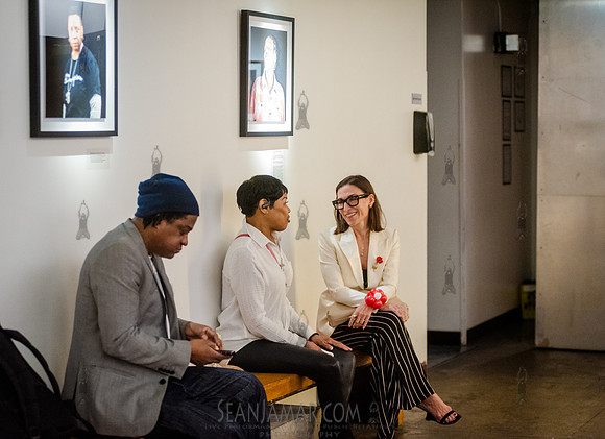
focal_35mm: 85
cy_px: 219
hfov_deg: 23.3
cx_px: 306
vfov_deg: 17.0
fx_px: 1466
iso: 8000
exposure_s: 1/125
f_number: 2.8
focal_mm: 80
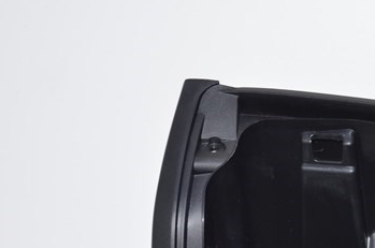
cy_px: 364
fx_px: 1923
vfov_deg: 7.3
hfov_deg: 10.7
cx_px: 587
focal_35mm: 185
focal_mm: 38
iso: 160
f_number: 6.3
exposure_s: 1/100
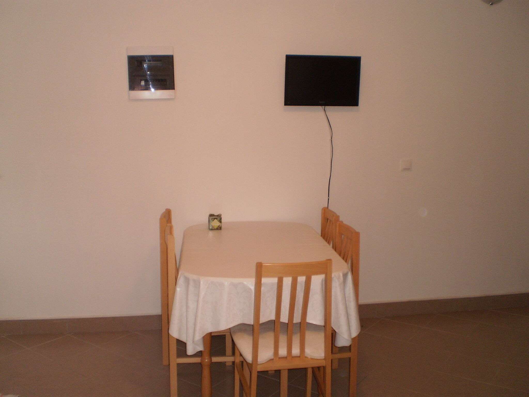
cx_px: 264
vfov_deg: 39.7
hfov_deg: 51.4
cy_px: 198
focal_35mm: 36
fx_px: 550
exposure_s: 1/30
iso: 125
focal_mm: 6.3
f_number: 3.1
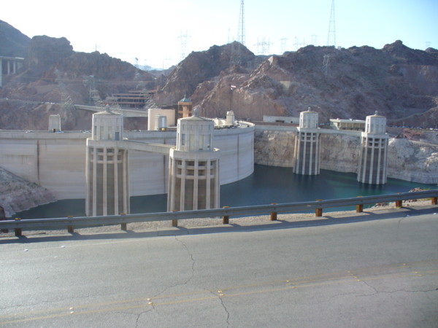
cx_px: 219
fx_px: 468
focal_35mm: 37
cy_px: 164
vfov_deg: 38.7
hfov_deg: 50.1
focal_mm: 6.1
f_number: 5.6
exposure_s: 1/200
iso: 80
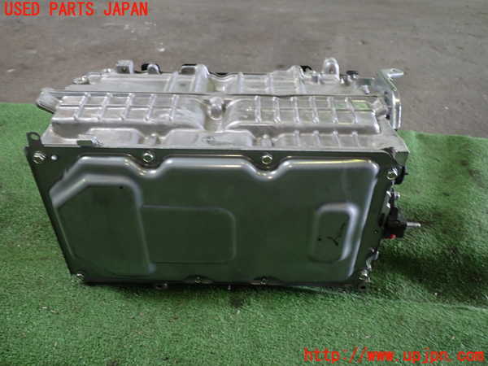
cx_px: 244
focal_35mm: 30
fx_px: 423
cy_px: 183
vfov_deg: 46.8
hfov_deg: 60.0
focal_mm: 5.4
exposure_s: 1/30
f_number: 2.3
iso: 200
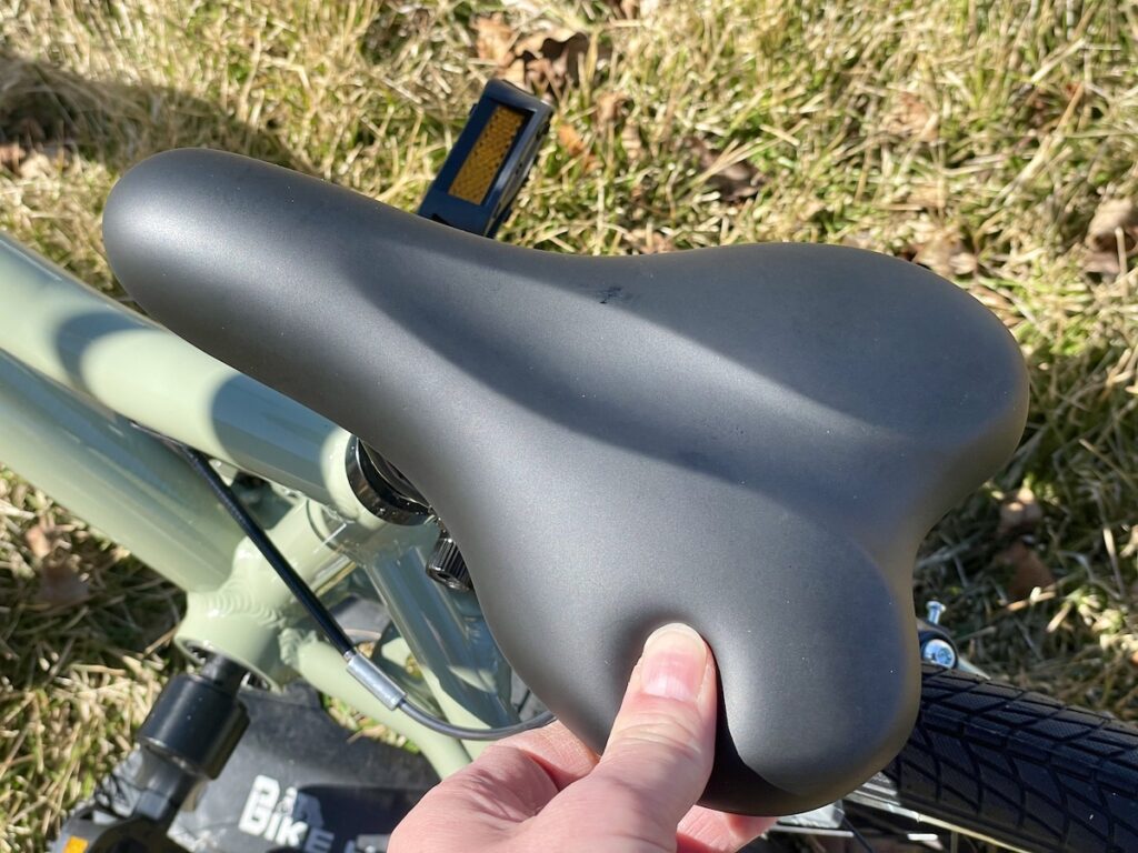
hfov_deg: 36.8
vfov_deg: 28.0
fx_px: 1709
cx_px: 569
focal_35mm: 52
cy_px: 426
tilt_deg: -62.5
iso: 25
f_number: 2
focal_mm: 6
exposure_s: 1/716
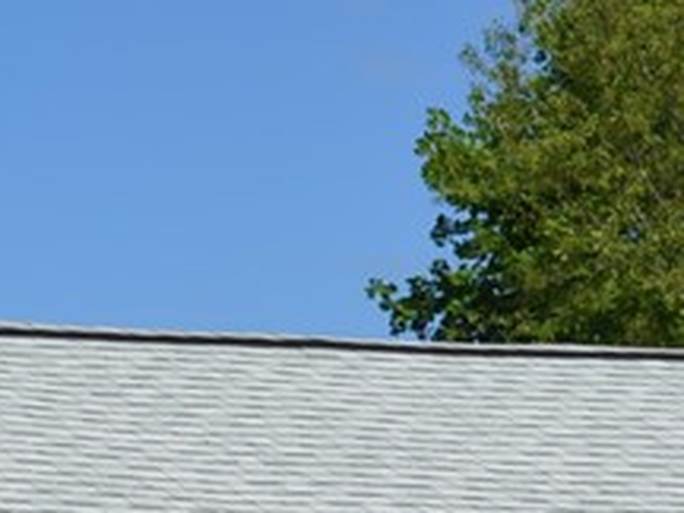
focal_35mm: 232
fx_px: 4584
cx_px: 131
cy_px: 982
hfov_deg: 8.5
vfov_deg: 6.2
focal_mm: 32
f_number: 8
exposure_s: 1/250
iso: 100
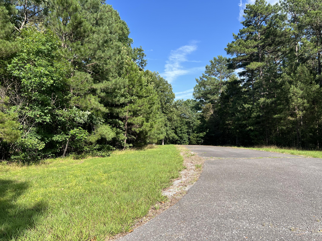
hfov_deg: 67.3
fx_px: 242
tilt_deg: +1.7
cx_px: 161
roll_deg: +1.2
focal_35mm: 26
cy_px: 120
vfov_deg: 53.1
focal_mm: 5.7
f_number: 1.5
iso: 50
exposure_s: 1/2165
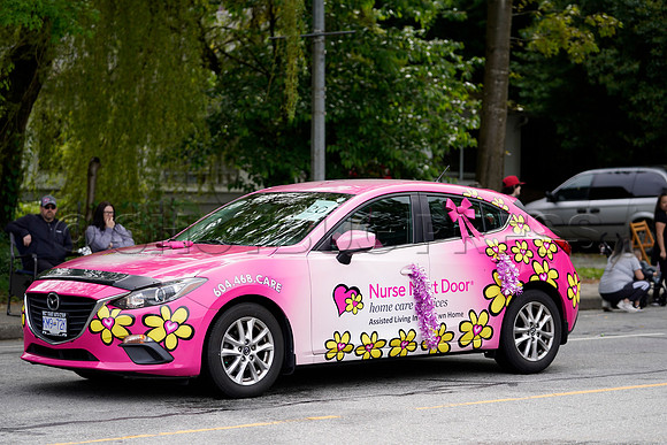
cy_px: 222
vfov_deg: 14.4
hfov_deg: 21.5
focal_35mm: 95
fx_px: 1760
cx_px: 334
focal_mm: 95
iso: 200
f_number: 2.8
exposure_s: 1/400
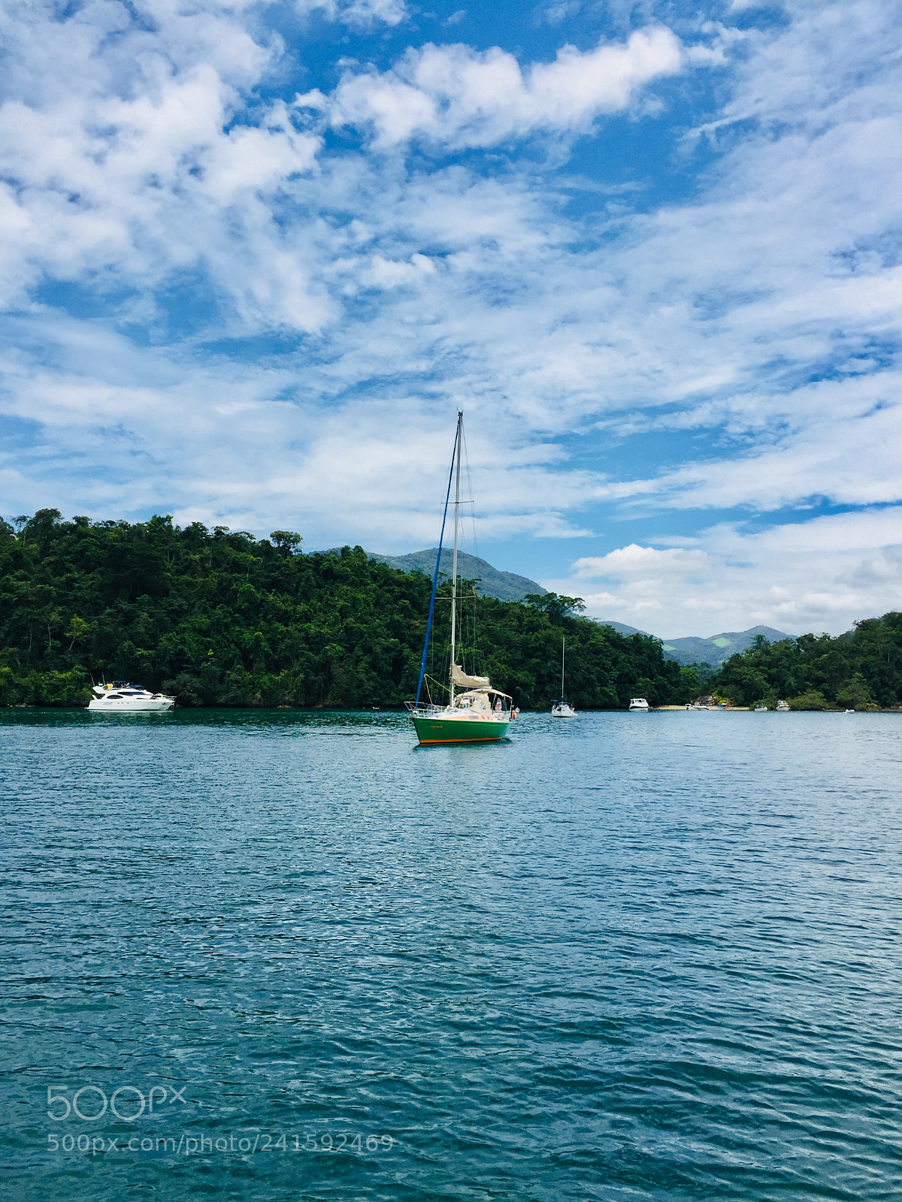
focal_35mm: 29
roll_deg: +0.2
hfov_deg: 48.2
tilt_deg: +6.7
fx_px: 1008
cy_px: 601
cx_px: 451
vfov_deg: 61.7
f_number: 2.2
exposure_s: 1/3968
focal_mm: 4.15
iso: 32
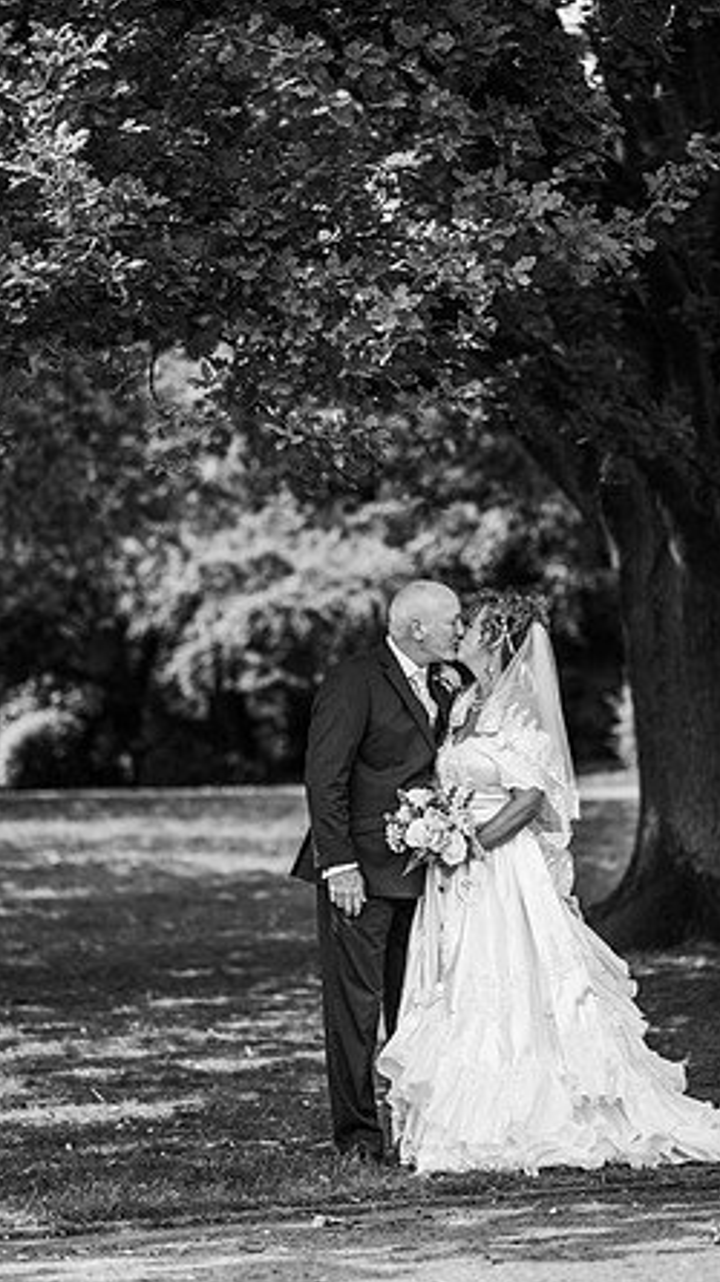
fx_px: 3058
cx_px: 402
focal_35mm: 90
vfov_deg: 23.7
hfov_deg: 13.4
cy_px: 642
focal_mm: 85
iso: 100
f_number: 2
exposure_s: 1/2000
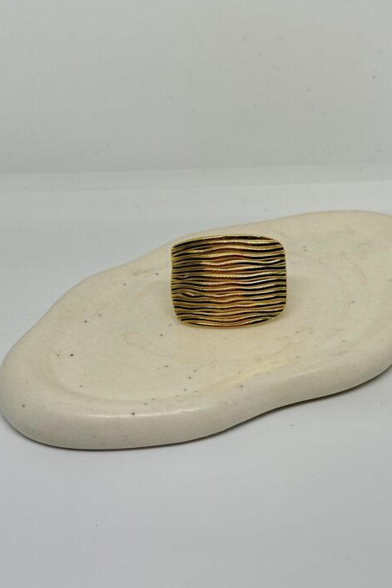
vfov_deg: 35.1
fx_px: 931
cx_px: 222
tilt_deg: -29.1
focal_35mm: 57
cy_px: 285
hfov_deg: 23.7
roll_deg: +2.9
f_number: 1.78
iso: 64
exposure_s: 1/360
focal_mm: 6.76
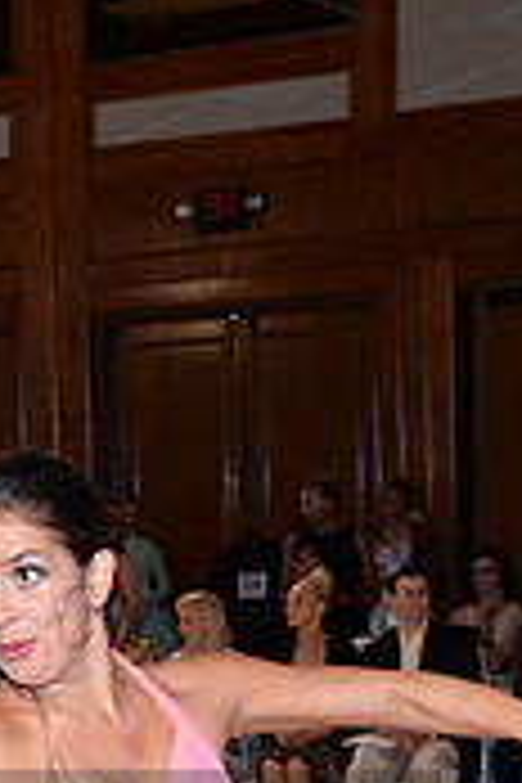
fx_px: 2893
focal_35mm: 133
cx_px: -178
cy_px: 922
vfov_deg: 14.9
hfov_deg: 10.1
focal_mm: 40
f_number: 5.6
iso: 1250
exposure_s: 1/250
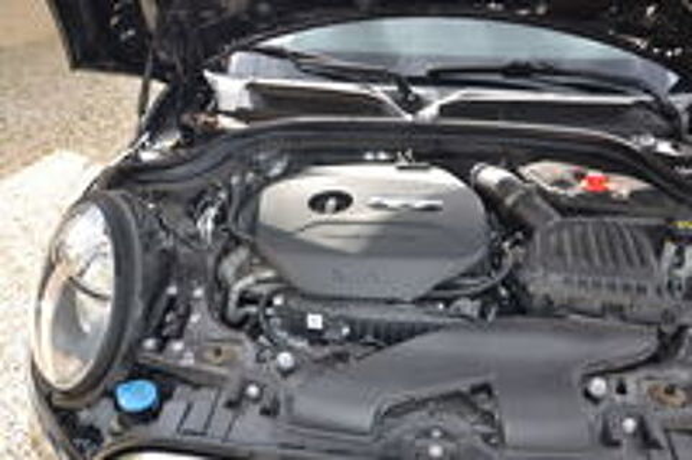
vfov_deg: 47.8
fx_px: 518
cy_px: 230
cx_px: 346
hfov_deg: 67.4
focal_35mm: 27
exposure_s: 1/125
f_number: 4
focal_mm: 18
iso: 100
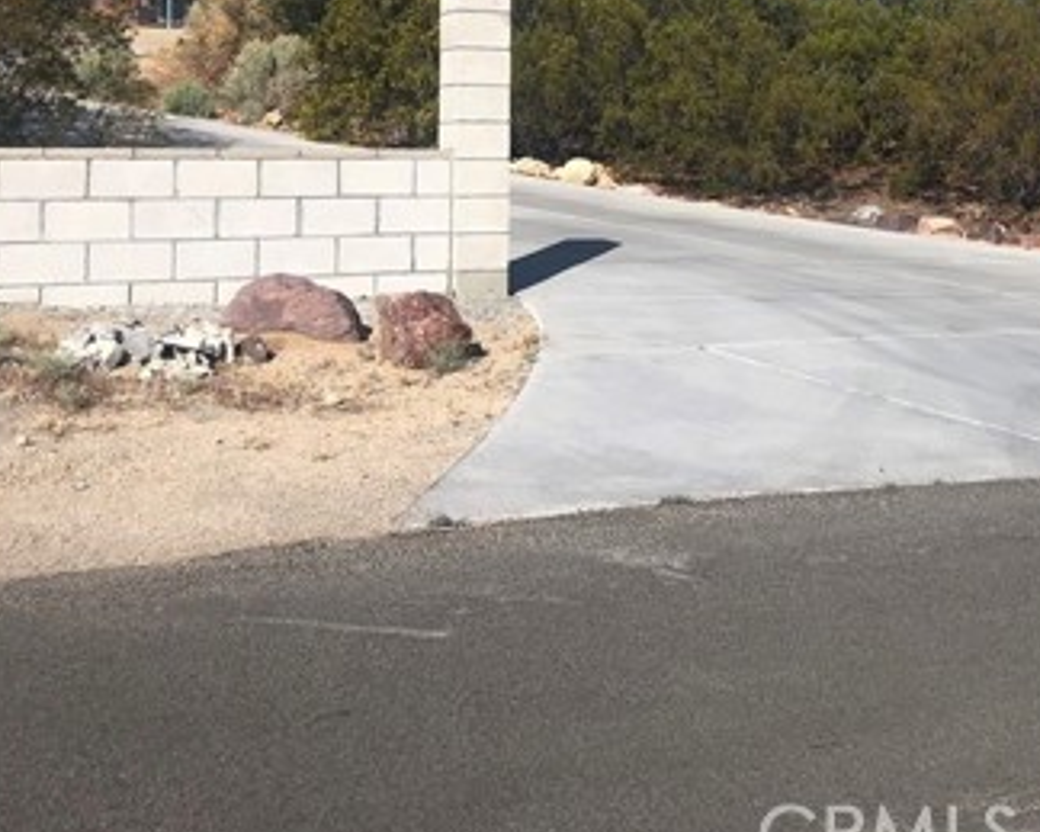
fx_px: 1662
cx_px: 780
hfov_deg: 34.0
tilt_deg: +2.3
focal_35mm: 54
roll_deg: -0.1
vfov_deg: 27.2
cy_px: 109
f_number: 1.8
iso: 20
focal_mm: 3.99
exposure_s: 1/2825
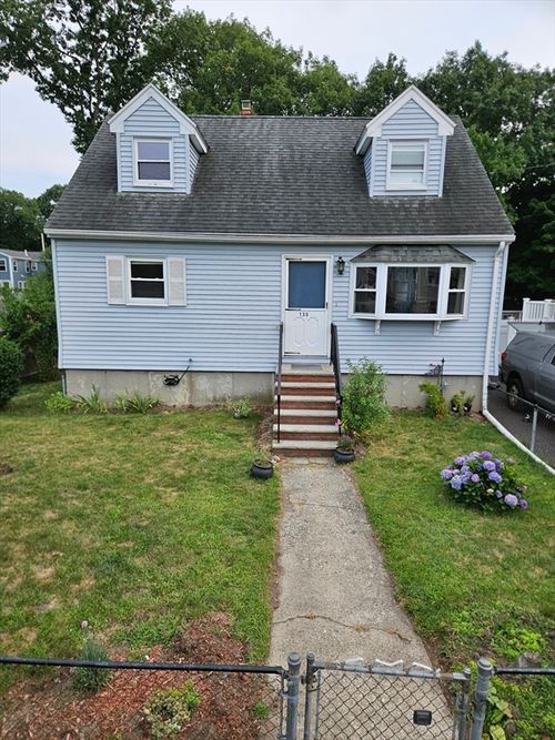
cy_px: 370
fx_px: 492
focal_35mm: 23
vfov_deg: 73.9
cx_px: 278
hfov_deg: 58.9
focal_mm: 5.4
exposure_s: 1/2000
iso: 80
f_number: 1.8
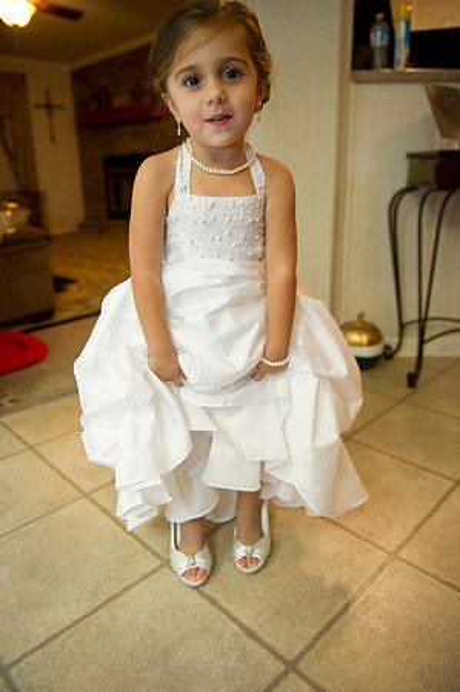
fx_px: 499
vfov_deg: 69.4
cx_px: 230
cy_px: 346
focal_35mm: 26
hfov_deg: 49.5
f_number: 2.8
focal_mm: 26
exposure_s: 1/60
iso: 640
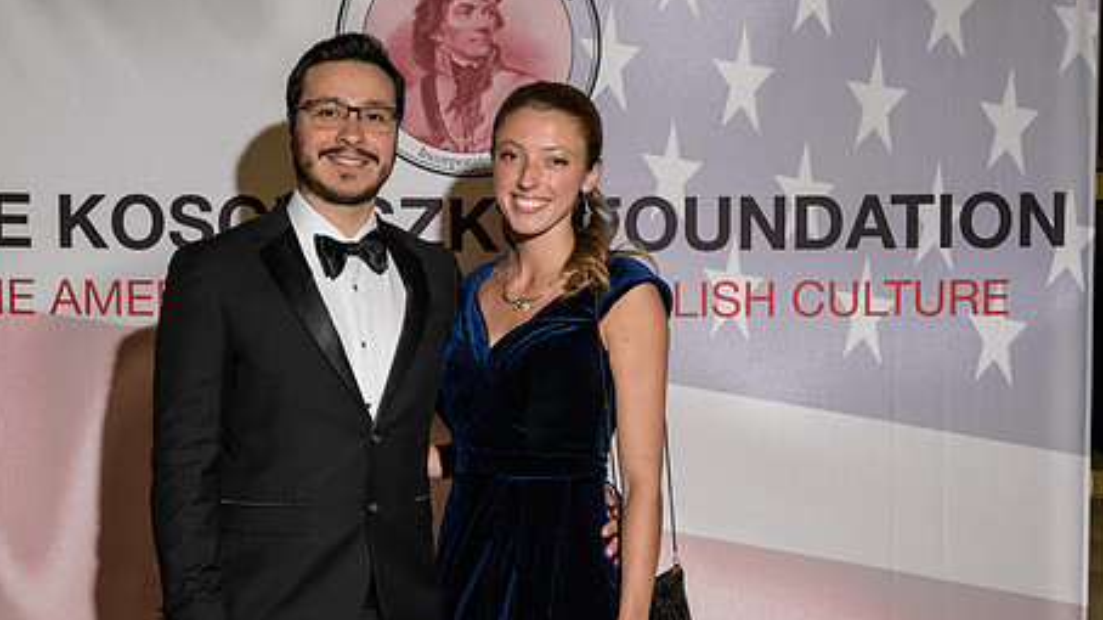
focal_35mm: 74
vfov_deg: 16.3
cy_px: 305
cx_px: 498
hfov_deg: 28.6
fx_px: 2164
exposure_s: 1/100
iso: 800
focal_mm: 52
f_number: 5
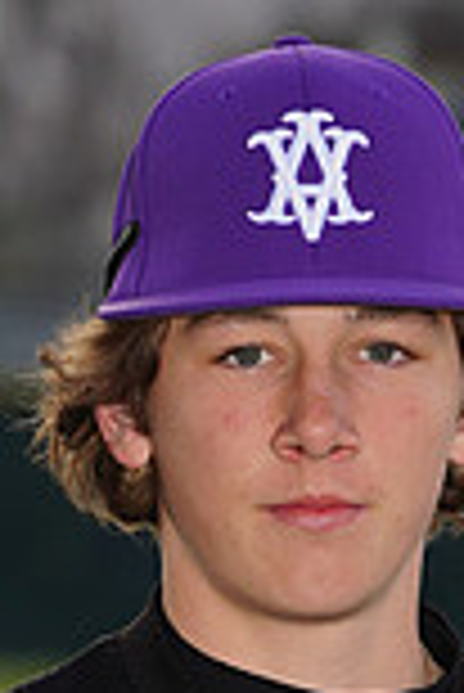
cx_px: 403
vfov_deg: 2.7
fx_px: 14949
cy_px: 873
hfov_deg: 1.8
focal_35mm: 775
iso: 100
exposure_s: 1/200
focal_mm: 206
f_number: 8
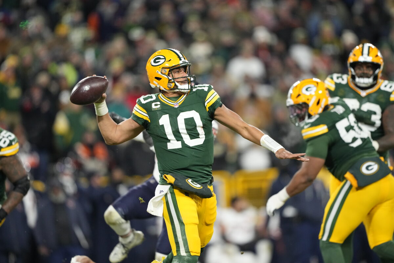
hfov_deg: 5.2
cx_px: 197
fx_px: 4377
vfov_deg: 3.4
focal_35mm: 400
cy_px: 132
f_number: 2.8
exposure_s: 1/2000
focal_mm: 400
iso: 4000
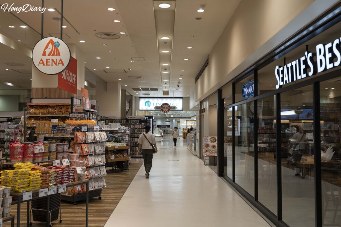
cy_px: 114
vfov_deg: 36.9
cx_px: 167
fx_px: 341
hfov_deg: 53.1
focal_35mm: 36
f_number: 5
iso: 400
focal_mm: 35
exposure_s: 1/160
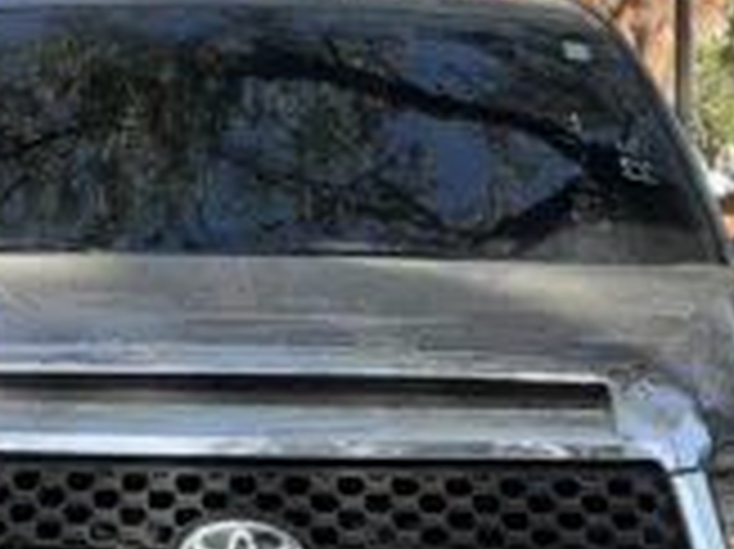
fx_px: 4005
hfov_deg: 10.5
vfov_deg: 7.8
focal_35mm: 189
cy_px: 328
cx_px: 248
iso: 20
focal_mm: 9
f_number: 2.8
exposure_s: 1/148
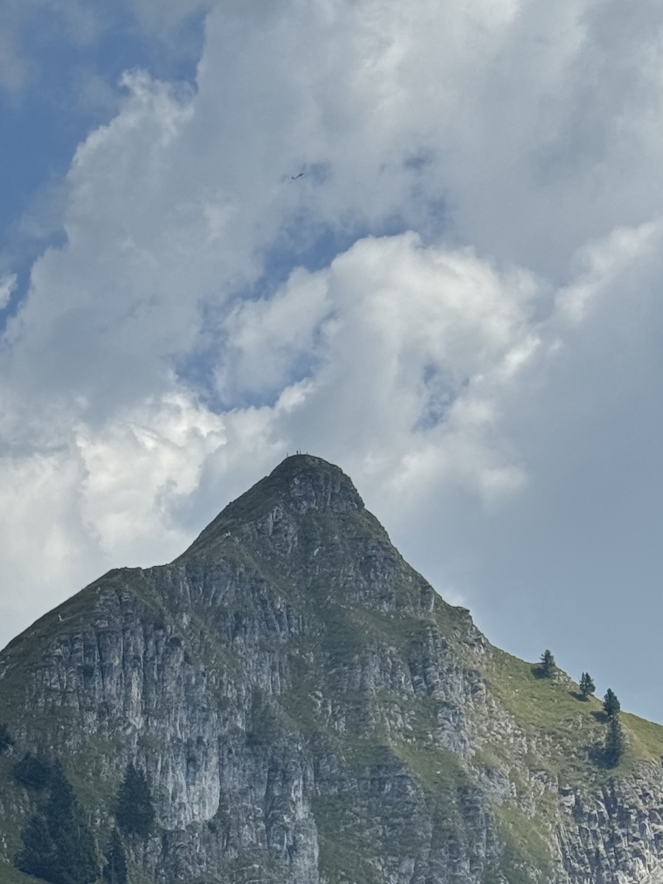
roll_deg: +0.6
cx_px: 101
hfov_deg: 12.5
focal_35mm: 118
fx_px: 3013
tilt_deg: +7.2
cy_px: 984
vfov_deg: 16.2
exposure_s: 1/6410
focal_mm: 6.76
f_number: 1.78
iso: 64
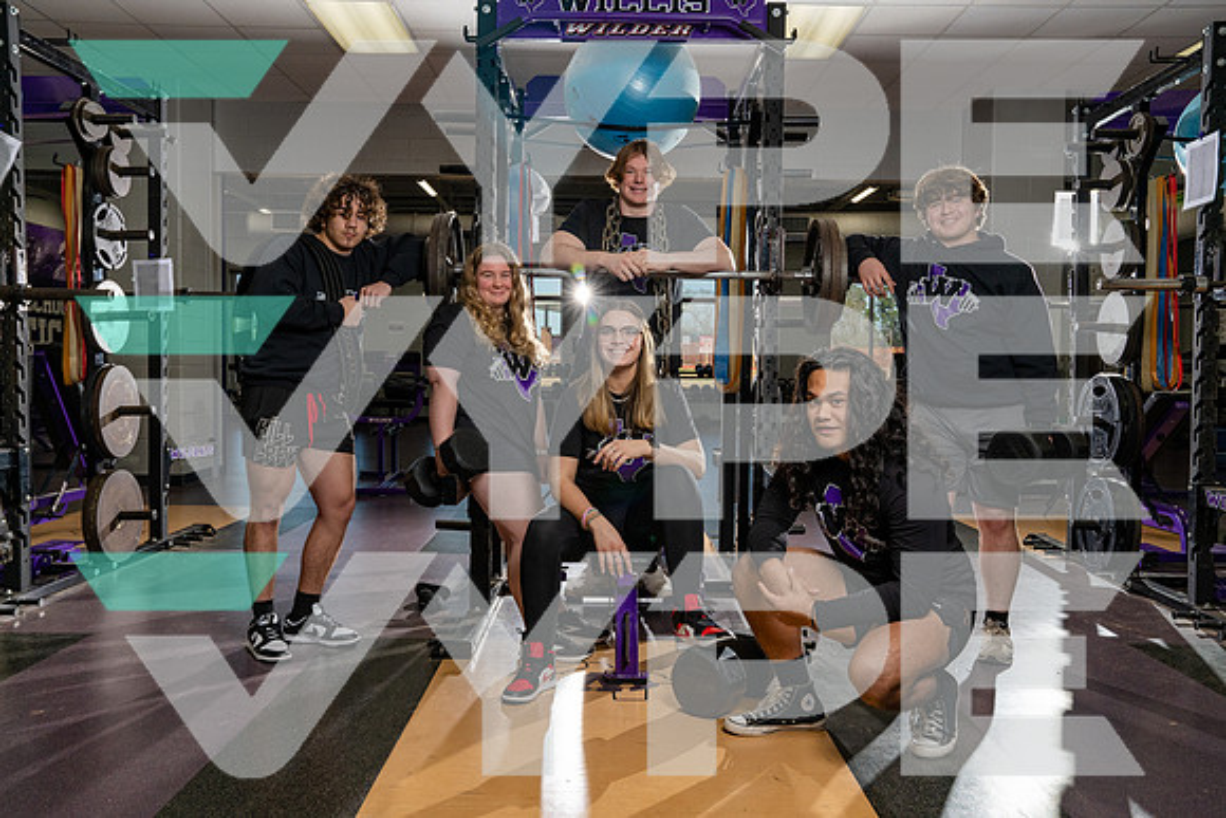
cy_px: 409
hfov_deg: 60.3
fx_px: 1056
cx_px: 613
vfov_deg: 42.3
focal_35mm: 31
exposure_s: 1/250
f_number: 9
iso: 640
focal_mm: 31
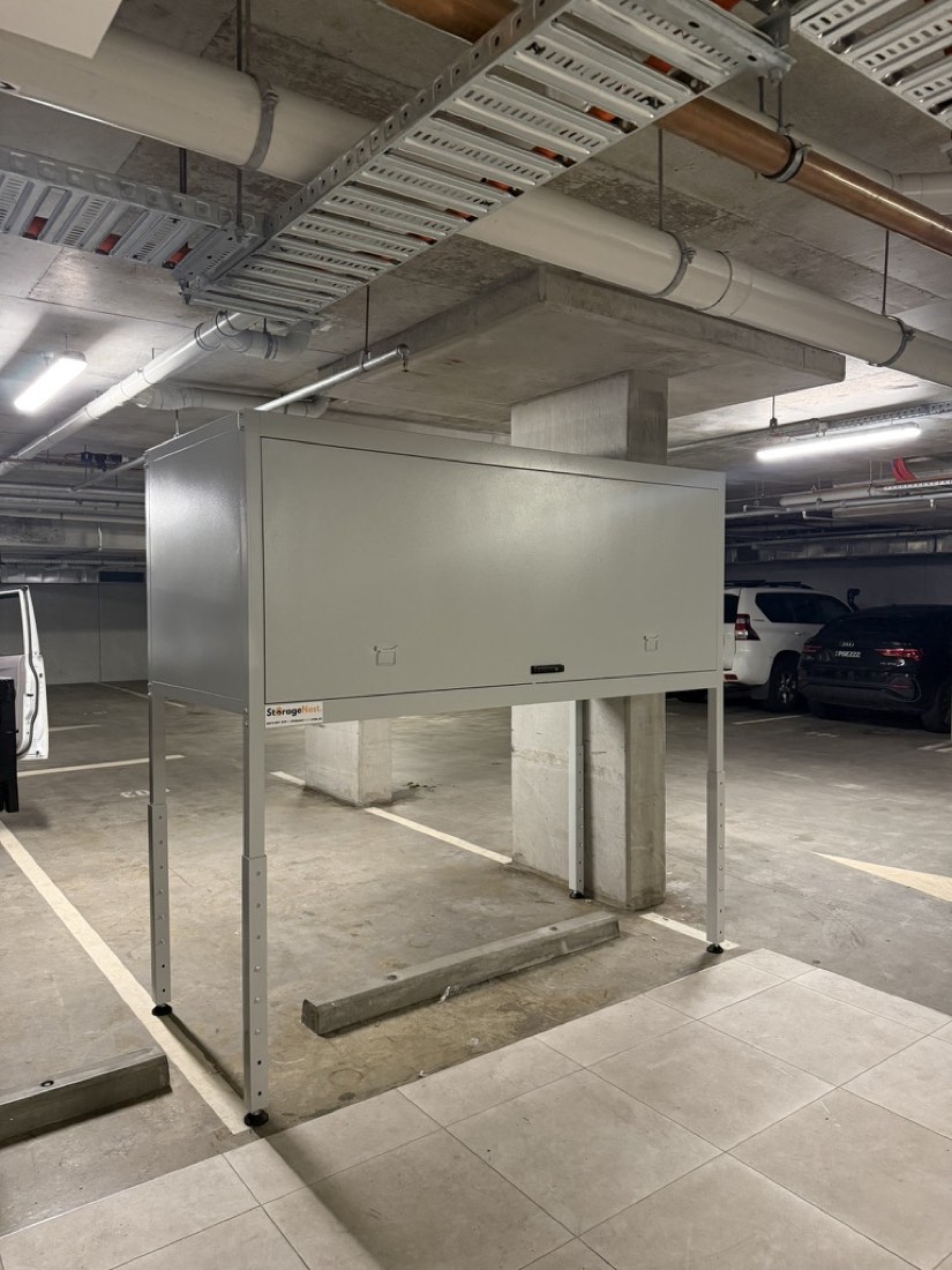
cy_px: 635
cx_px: 476
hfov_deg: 56.8
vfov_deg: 71.6
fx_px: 880
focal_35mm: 24
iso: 400
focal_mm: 6.76
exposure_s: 1/50
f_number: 1.78
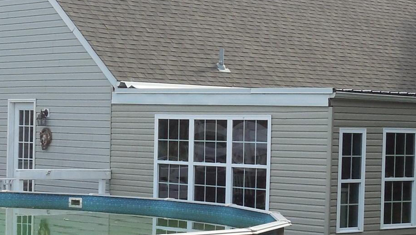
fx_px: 1335
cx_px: 133
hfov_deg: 17.7
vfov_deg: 10.0
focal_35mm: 121
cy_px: 153
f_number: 3.4
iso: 125
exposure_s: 1/500
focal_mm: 6.1
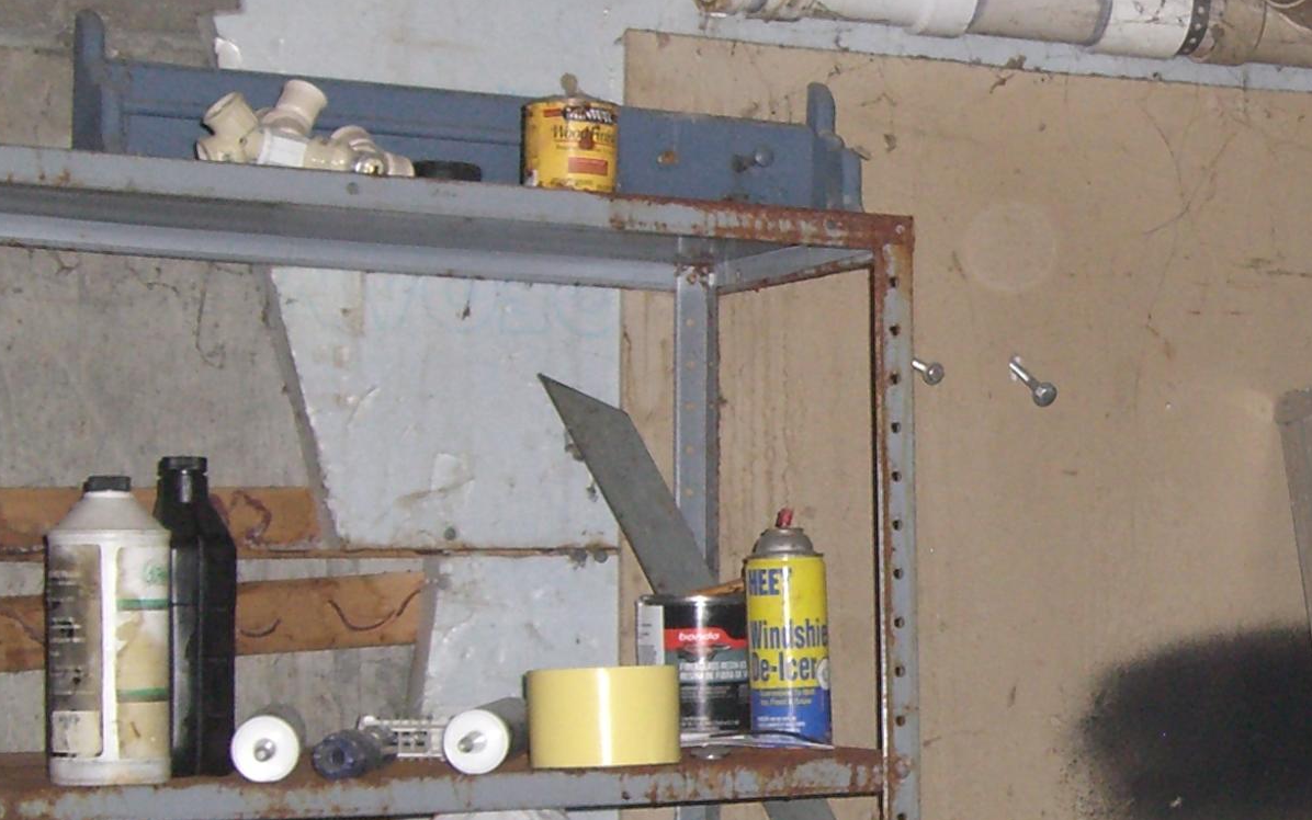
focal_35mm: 101
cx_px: 1336
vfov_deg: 12.9
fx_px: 3612
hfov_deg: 19.9
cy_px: 525
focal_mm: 6.2
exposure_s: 1/60
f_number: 2.7
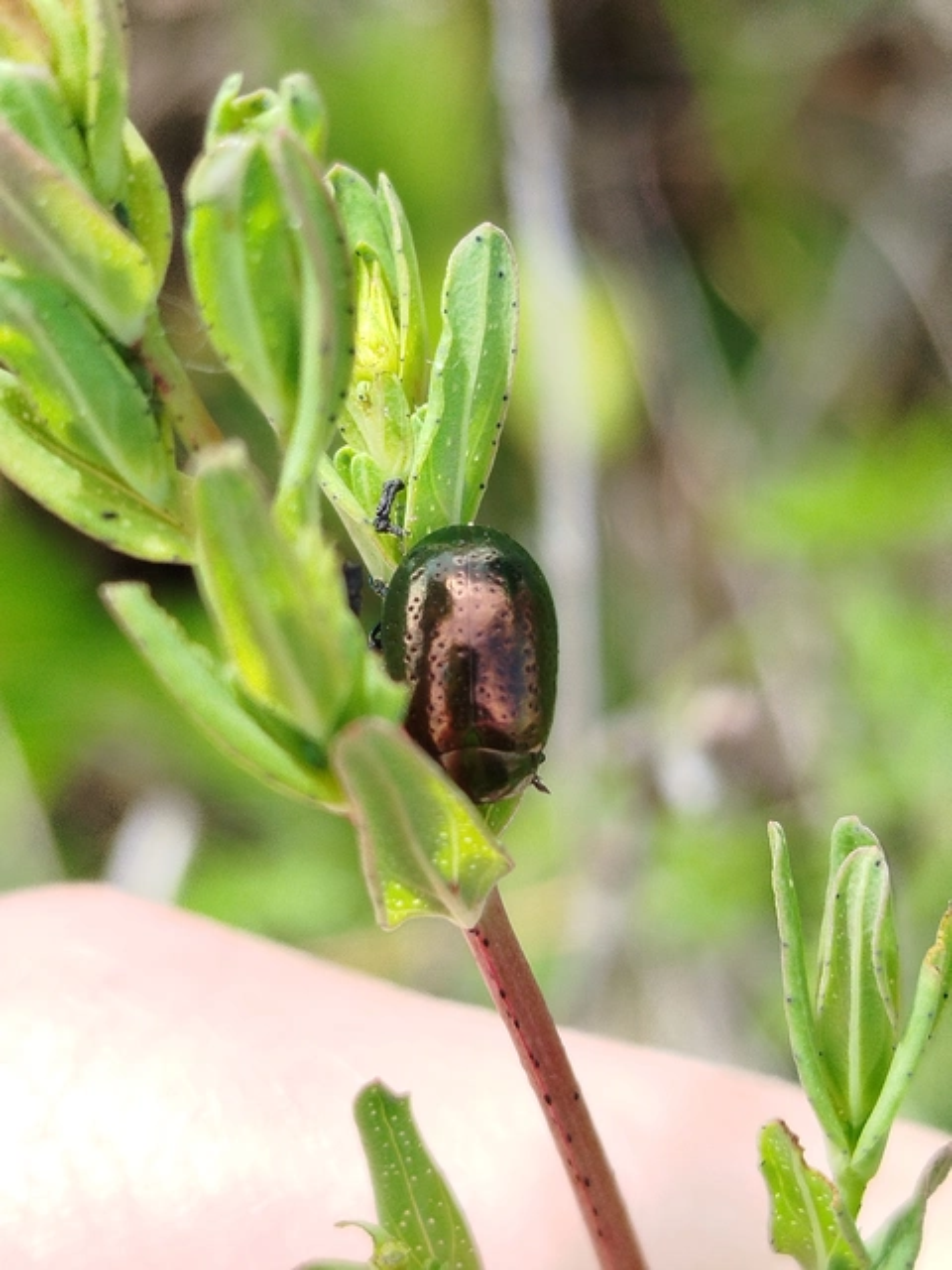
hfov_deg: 42.9
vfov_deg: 55.4
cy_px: 635
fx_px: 1210
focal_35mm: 33
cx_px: 476
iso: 50
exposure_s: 1/179
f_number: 1.7
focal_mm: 5.31
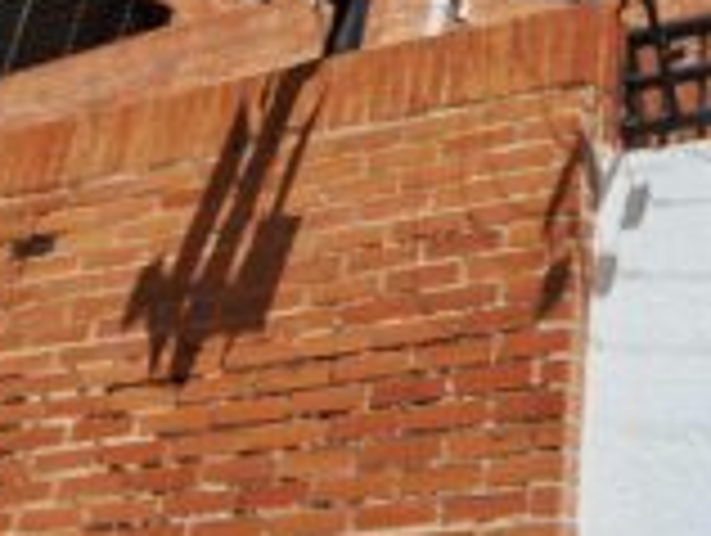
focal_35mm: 63
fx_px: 1296
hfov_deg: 27.8
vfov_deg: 20.0
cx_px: 796
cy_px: -275
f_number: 2.2
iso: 40
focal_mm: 1.74
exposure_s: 1/1335
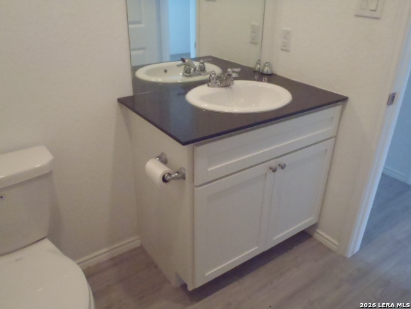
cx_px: 206
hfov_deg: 63.4
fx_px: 332
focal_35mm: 28
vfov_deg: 49.7
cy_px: 154
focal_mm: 5
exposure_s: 1/100
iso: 800
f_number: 3.9
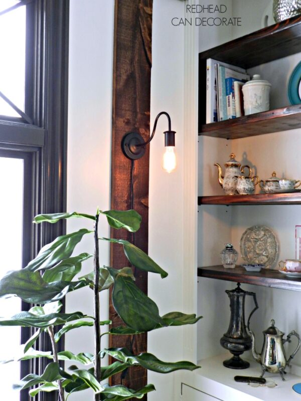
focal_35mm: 38
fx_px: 441
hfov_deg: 37.7
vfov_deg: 49.0
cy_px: 200
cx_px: 150
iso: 220
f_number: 4
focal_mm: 6.7
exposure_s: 1/25
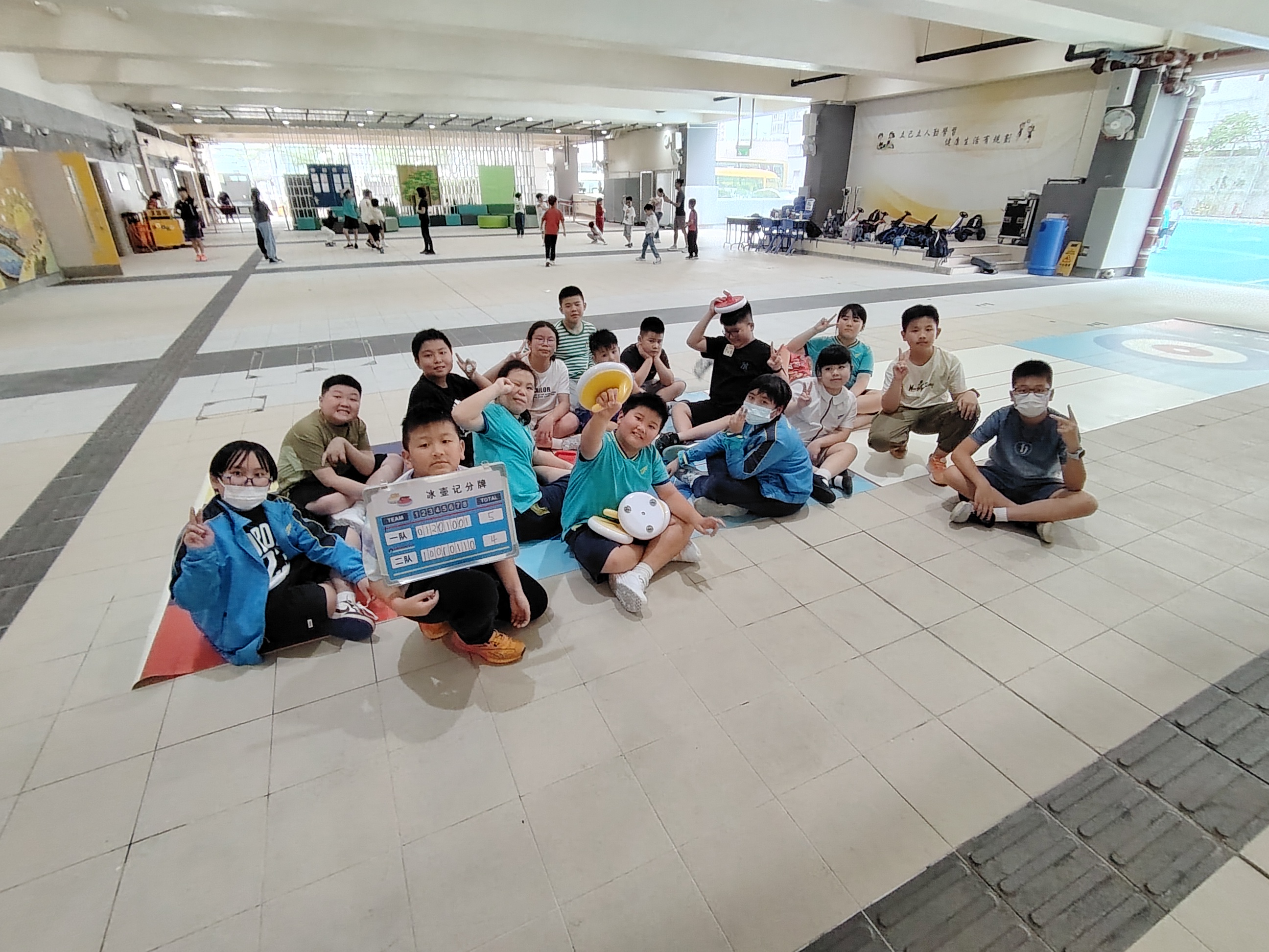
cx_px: 634
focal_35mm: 17
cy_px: 476
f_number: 2.2
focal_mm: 1.42
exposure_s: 1/50
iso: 240
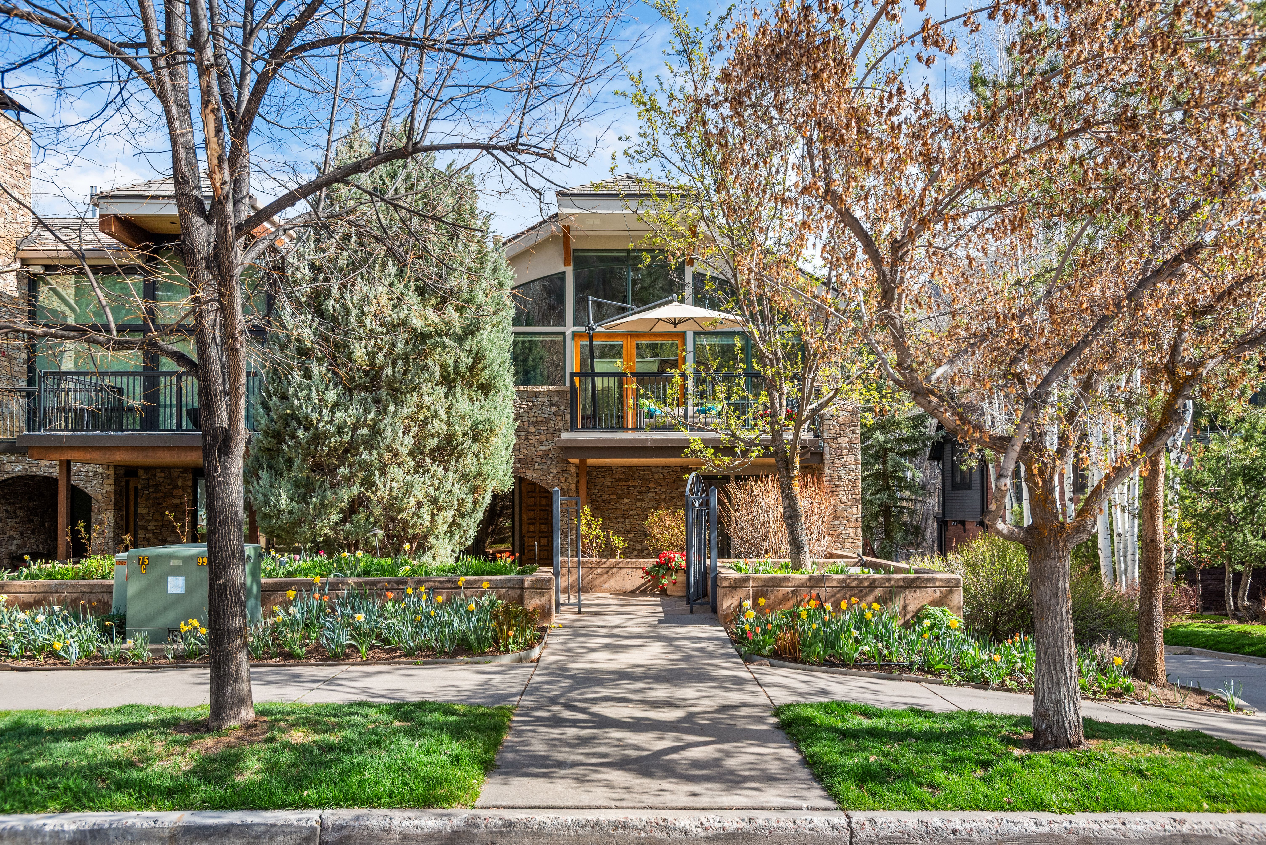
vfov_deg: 51.3
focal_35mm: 25
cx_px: 633
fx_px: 879
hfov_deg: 71.5
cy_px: 422
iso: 400
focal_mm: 25
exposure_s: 1/500
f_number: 7.1
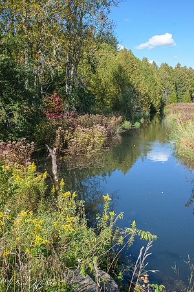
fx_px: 218
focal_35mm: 27
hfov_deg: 47.9
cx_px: 97
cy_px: 146
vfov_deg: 67.4
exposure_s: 1/250
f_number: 20
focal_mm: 18
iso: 2800
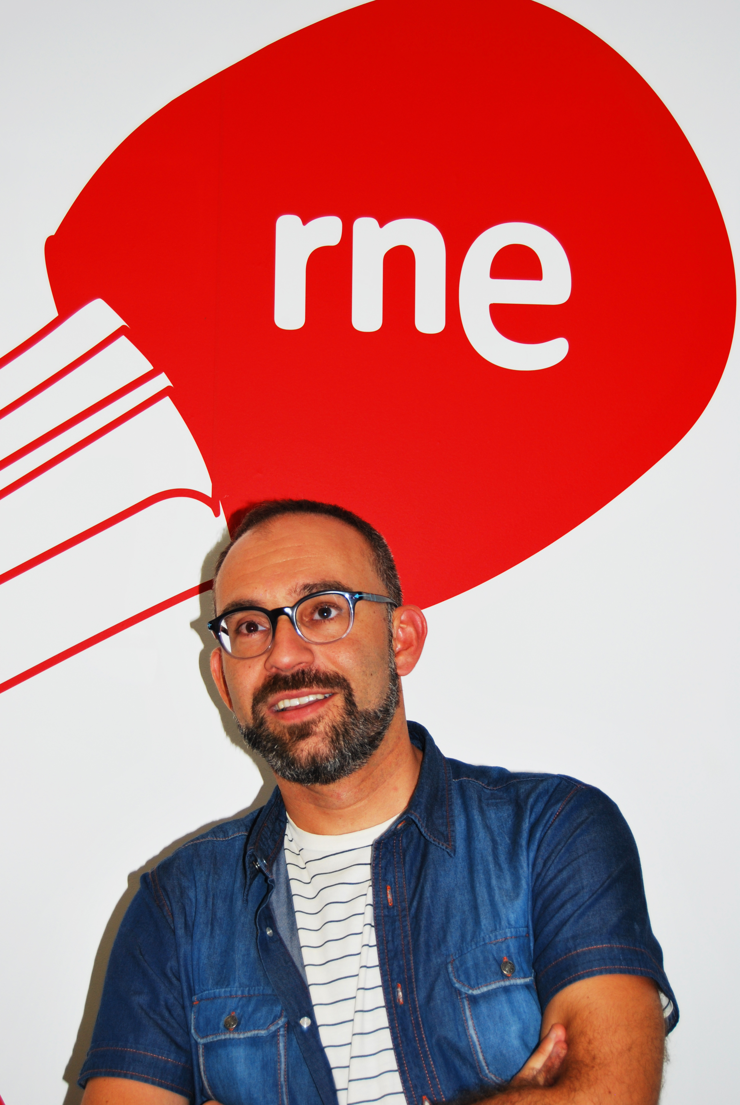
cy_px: 552
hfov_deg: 23.8
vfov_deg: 35.0
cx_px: 370
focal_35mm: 57
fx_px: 1752
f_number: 4.8
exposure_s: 1/60
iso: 200
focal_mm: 38
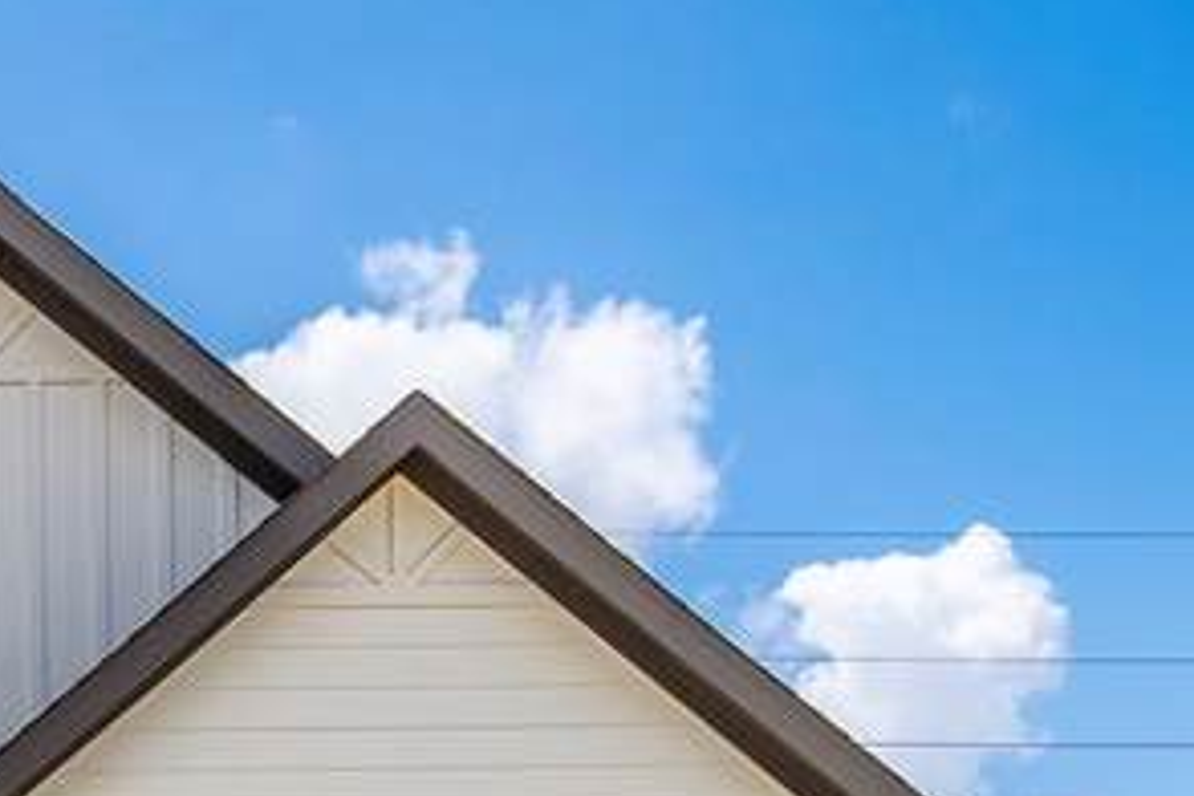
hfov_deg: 20.4
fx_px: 2885
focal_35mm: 87
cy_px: 1444
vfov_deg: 13.9
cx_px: -548
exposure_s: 1/250
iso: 125
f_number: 10
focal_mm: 20
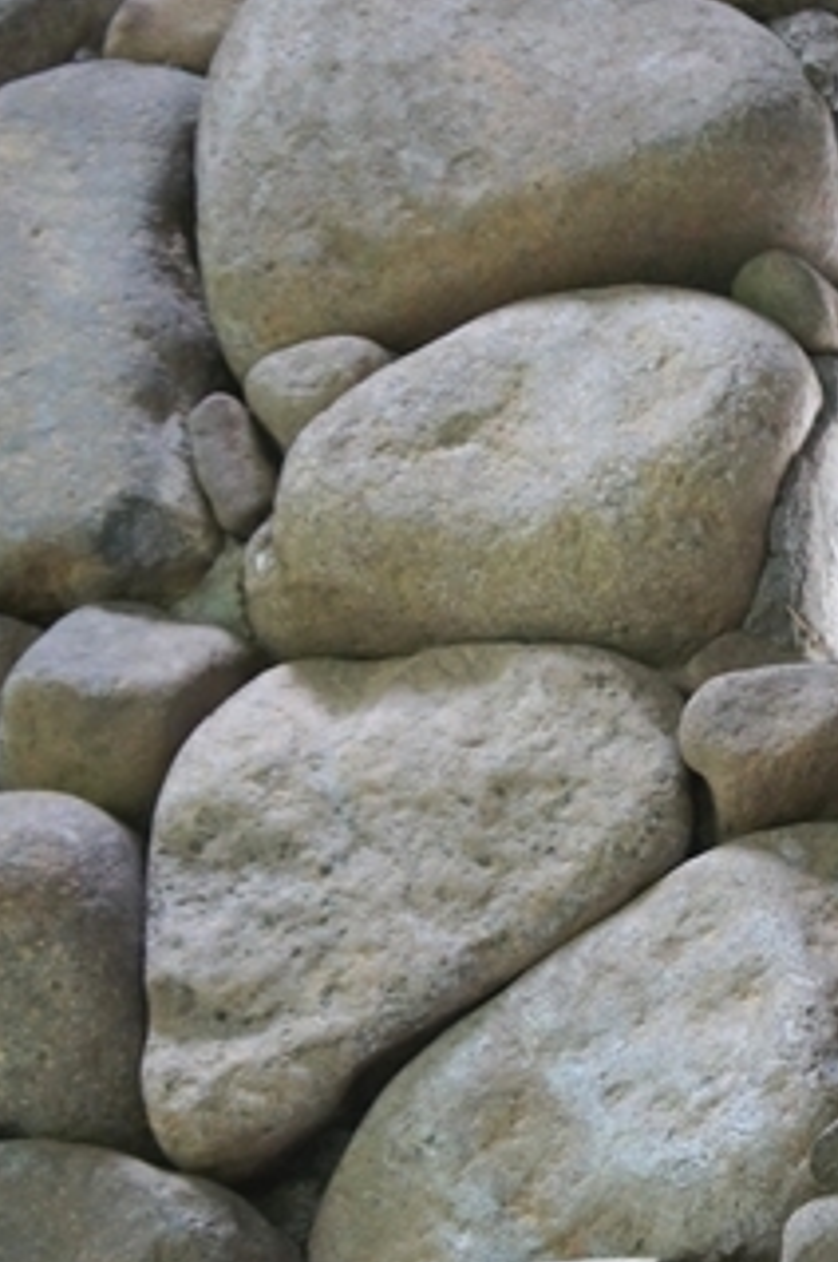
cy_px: 716
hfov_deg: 12.3
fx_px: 3823
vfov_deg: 18.7
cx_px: 976
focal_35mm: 109
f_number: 4
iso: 1600
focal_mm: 29
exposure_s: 1/80
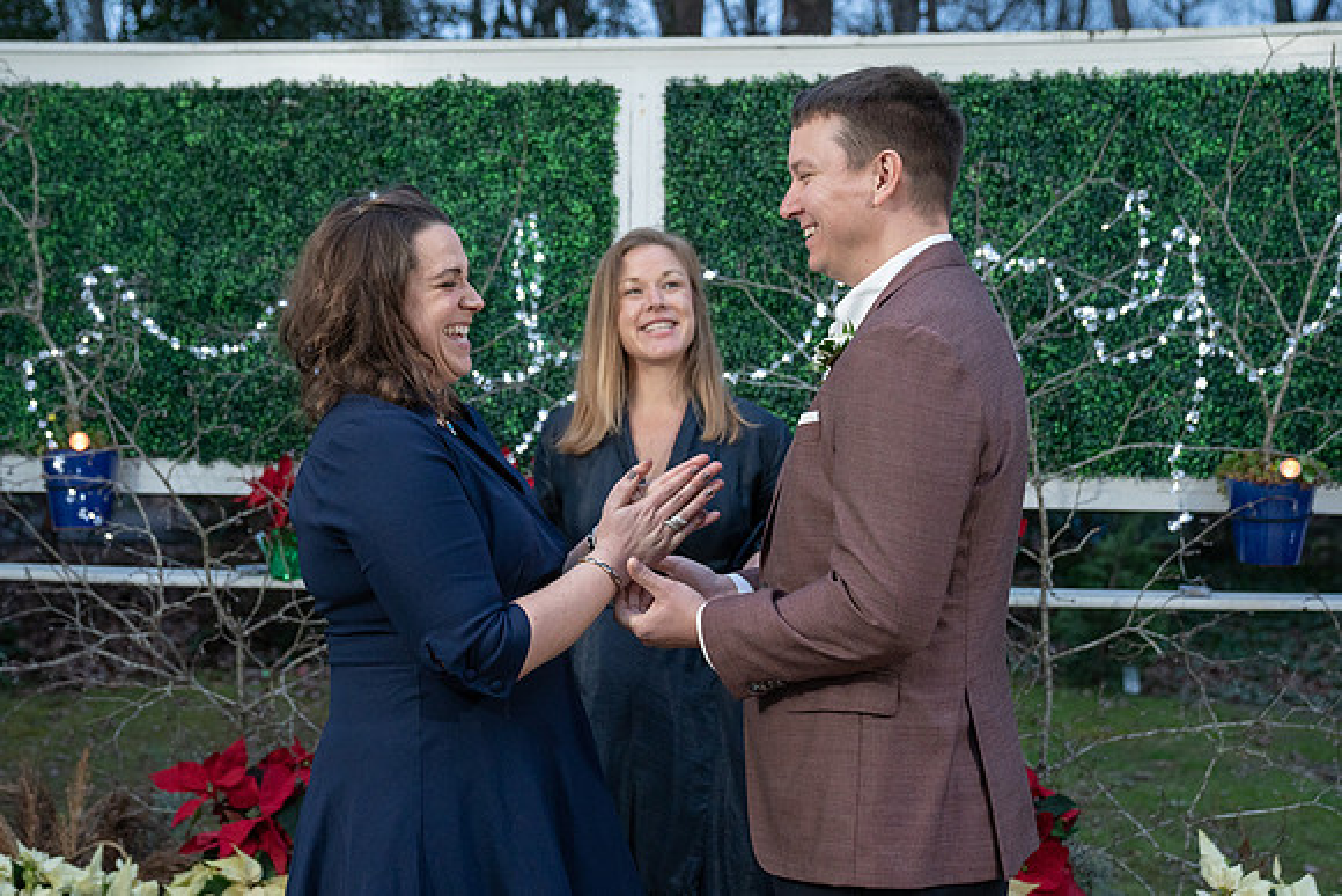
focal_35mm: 47
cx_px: 555
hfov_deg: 41.8
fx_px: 1750
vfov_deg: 28.7
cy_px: 454
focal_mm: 39
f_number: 3.5
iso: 2000
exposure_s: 1/100
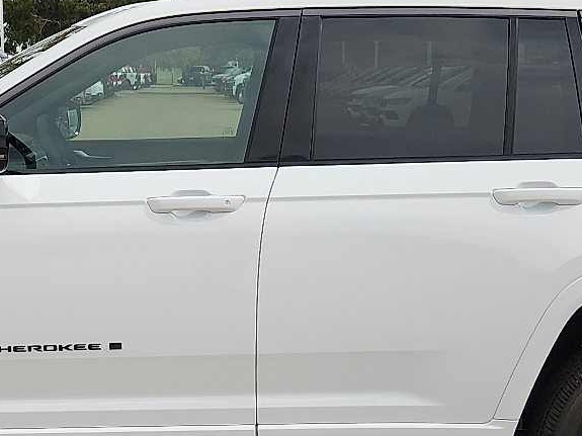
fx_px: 1076
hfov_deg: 30.1
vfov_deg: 22.8
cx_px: 195
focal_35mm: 64
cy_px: 300
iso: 50
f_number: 1.8
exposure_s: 1/1667
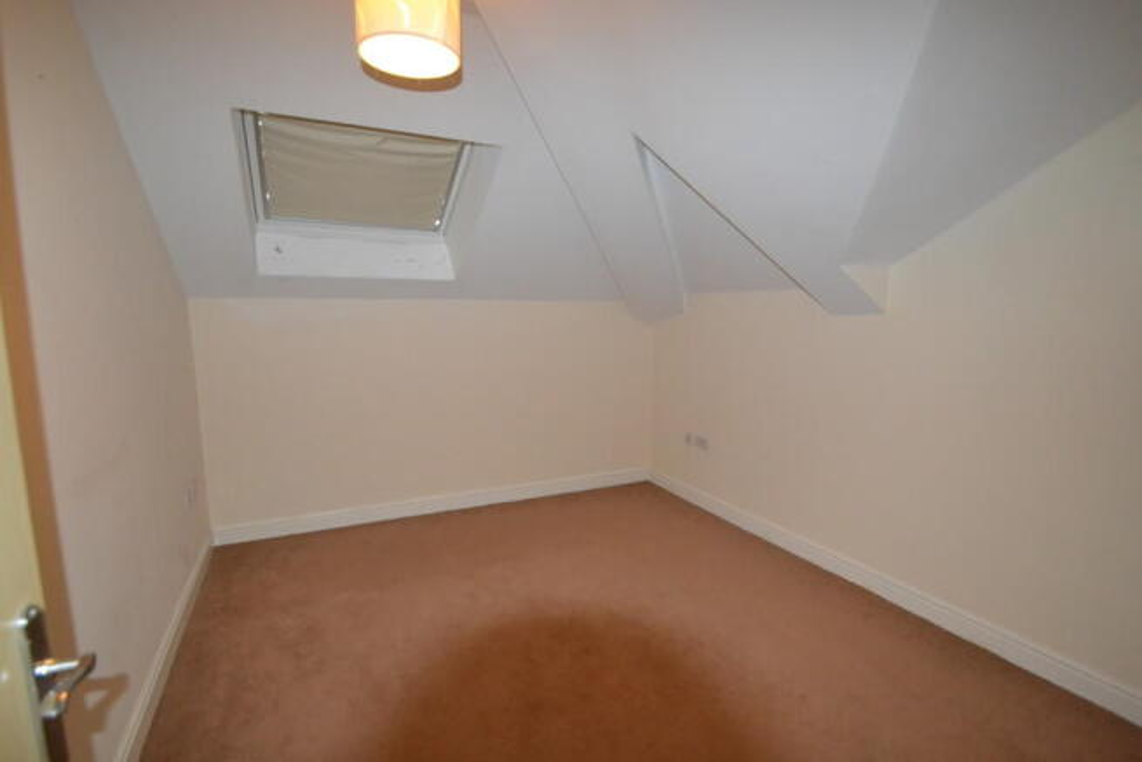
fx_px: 523
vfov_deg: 72.1
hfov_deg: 95.0
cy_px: 381
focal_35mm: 16
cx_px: 571
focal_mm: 11
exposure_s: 1/60
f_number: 3.5
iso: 3200
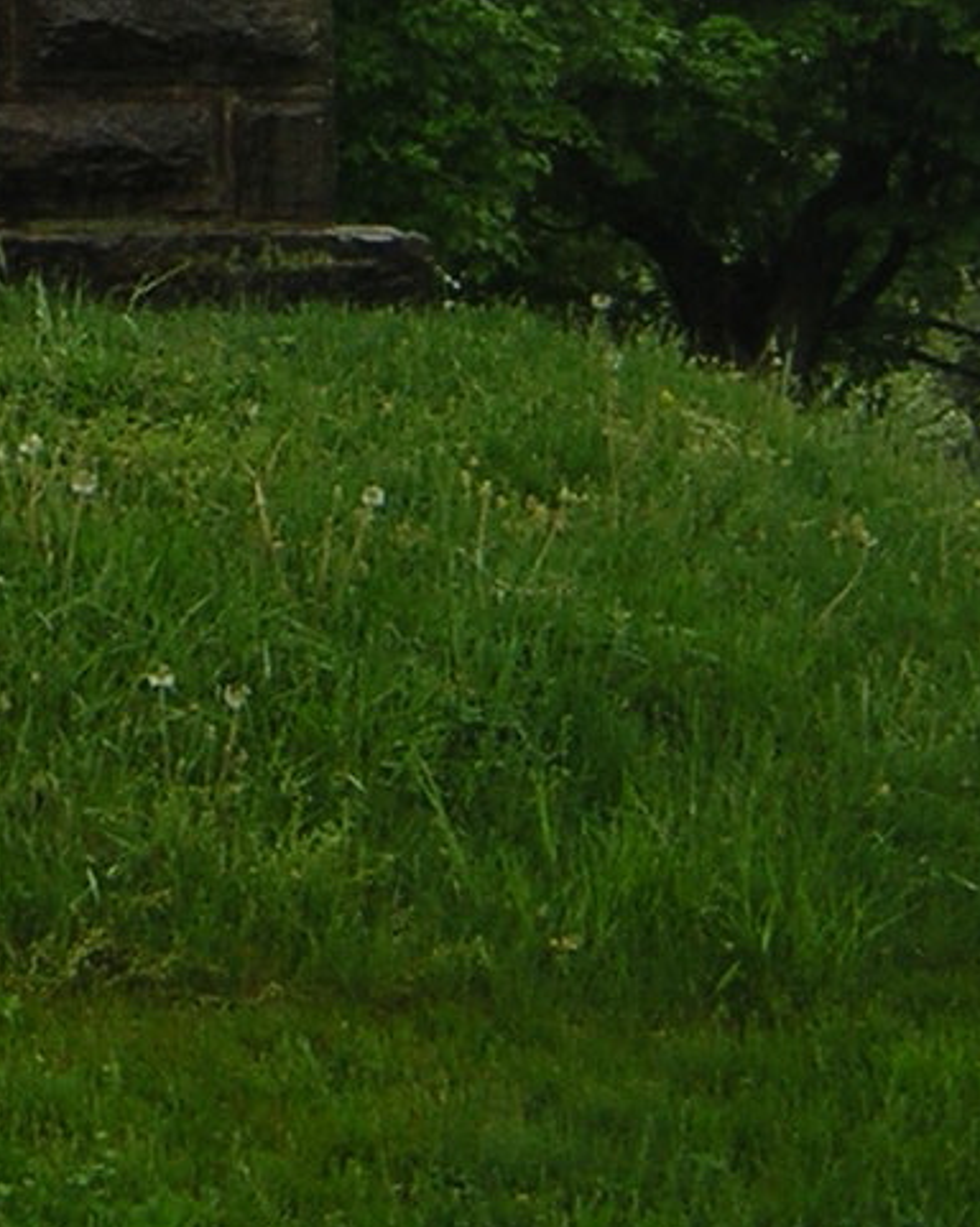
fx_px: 4247
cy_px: -472
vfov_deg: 15.5
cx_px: -15
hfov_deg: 13.0
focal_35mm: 117
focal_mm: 4.7
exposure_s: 1/289
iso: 100
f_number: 2.6
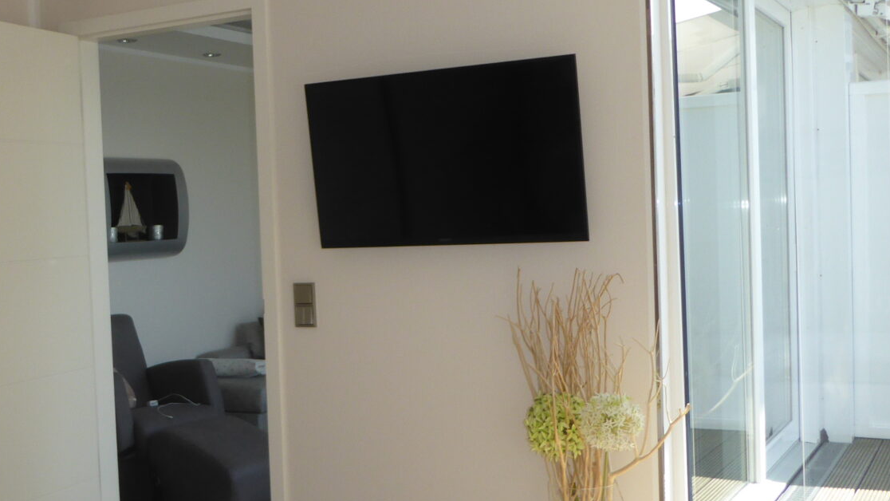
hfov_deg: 42.6
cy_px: 274
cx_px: 333
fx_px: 1133
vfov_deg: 24.9
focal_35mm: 48
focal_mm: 4.3
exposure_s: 1/320
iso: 100
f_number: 3.3
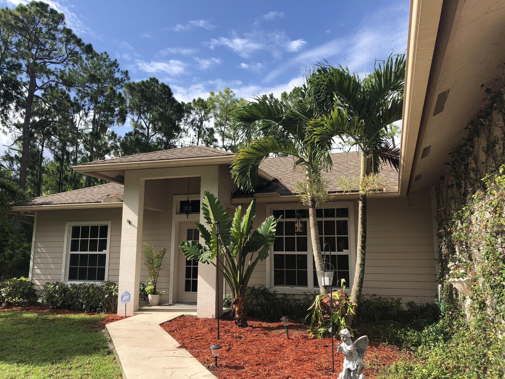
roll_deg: -0.4
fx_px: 408
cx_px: 252
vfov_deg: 49.7
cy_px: 190
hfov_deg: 63.4
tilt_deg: +8.8
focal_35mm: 28
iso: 20
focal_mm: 4
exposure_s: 1/1200
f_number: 1.8
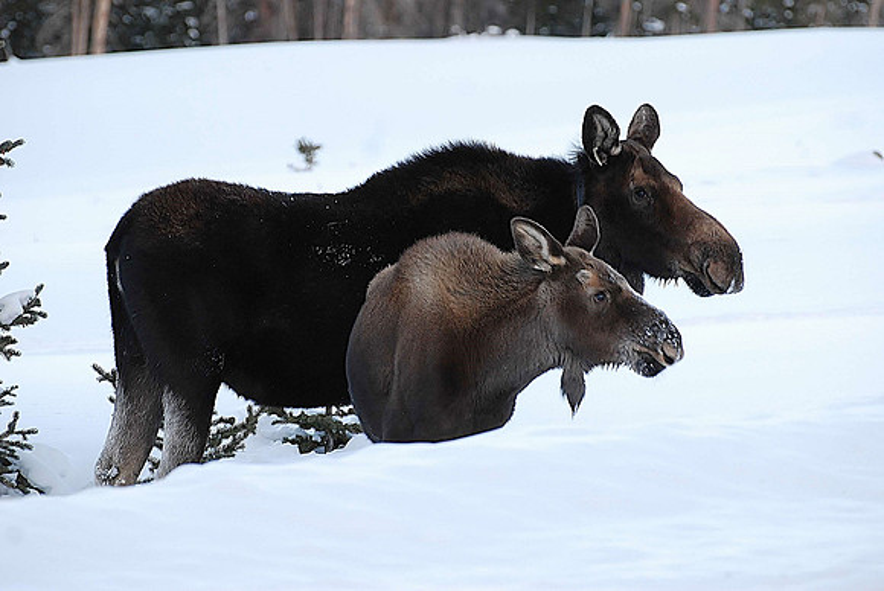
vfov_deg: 5.8
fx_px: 5801
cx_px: 442
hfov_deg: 8.7
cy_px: 296
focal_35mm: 236
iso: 400
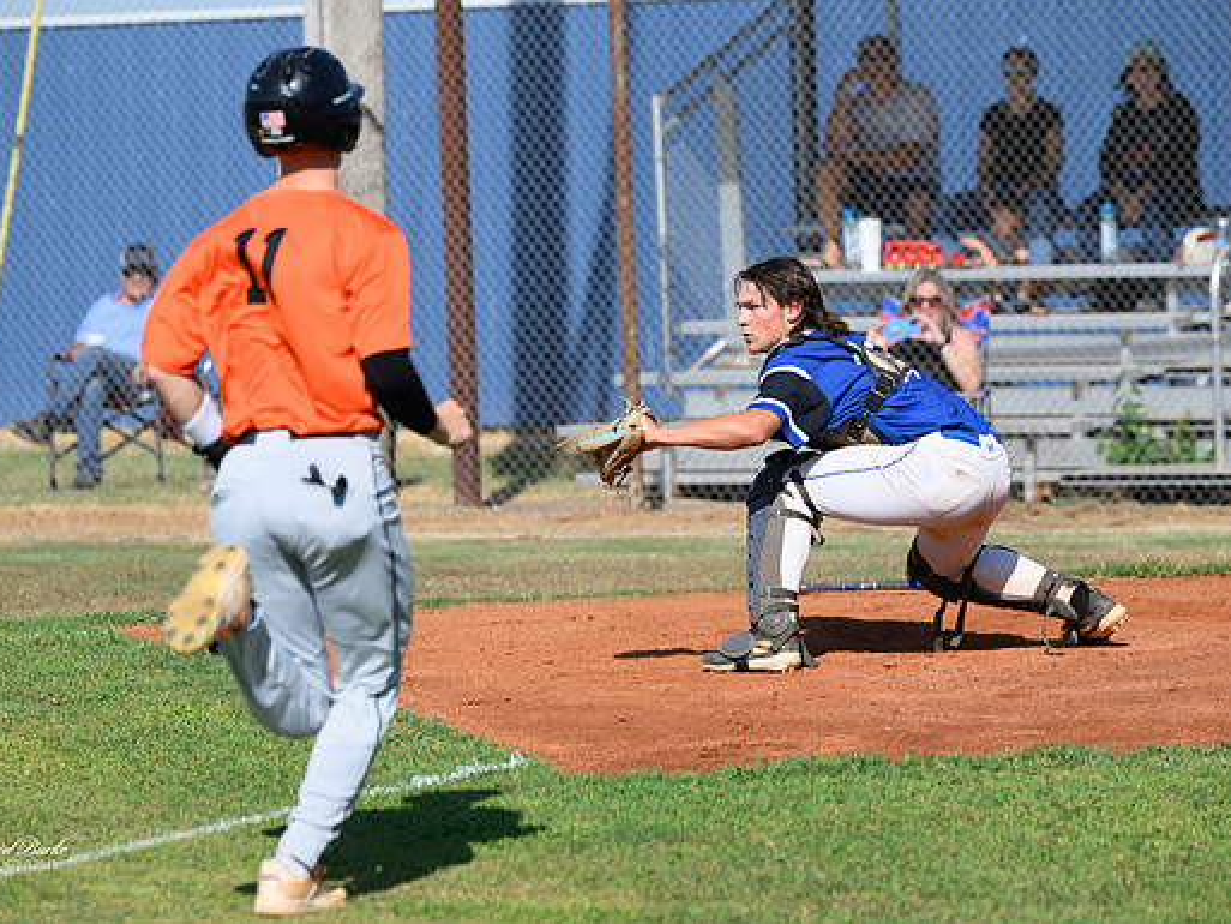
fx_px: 7007
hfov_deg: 10.0
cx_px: 617
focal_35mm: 197
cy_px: 490
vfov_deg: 7.5
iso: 140
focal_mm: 155
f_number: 4
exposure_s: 1/2000
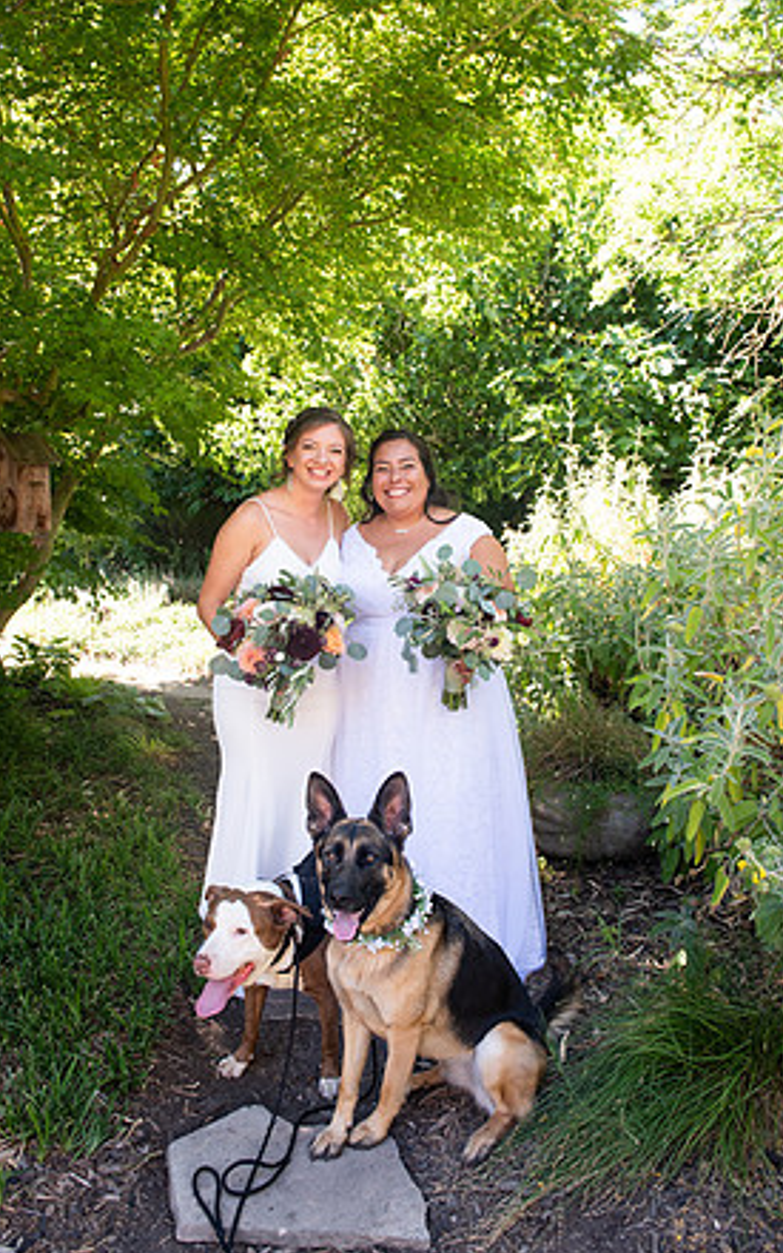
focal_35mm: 25
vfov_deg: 72.5
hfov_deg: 49.3
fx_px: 854
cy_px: 624
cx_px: 382
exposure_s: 1/200
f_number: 5
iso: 640
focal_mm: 24
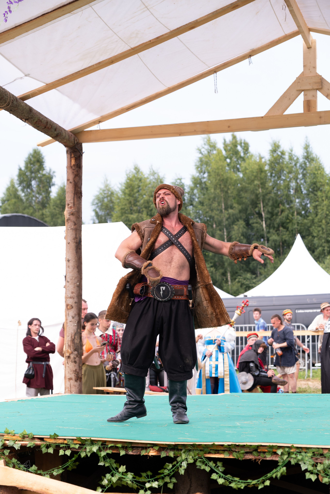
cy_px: 247
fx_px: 1031
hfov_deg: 18.2
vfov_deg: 27.0
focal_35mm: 75
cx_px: 165
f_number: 3.6
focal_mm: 50
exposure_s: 1/1000
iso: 320
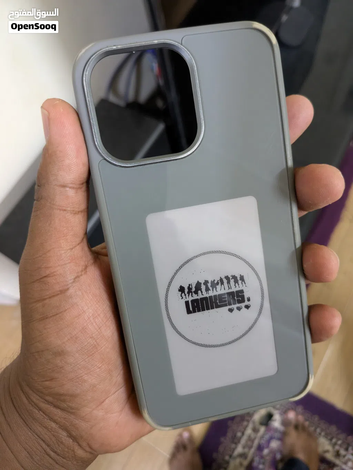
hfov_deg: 56.8
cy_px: 235
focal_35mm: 24
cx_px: 176
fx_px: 326
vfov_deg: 71.6
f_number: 1.7
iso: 920
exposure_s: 1/104
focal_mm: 4.53
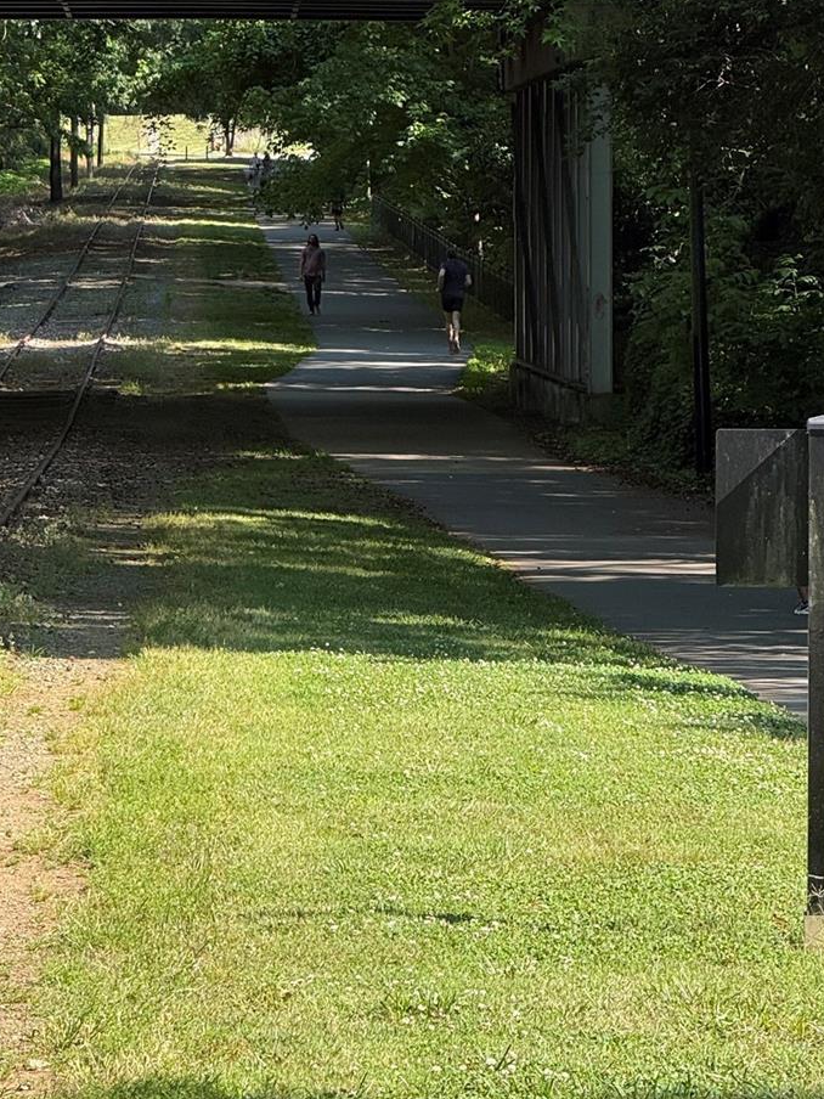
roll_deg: -0.2
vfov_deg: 9.7
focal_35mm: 204
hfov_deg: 7.3
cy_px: 343
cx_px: 389
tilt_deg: -0.8
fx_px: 6475
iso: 50
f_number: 2.8
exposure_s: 1/277
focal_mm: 15.66
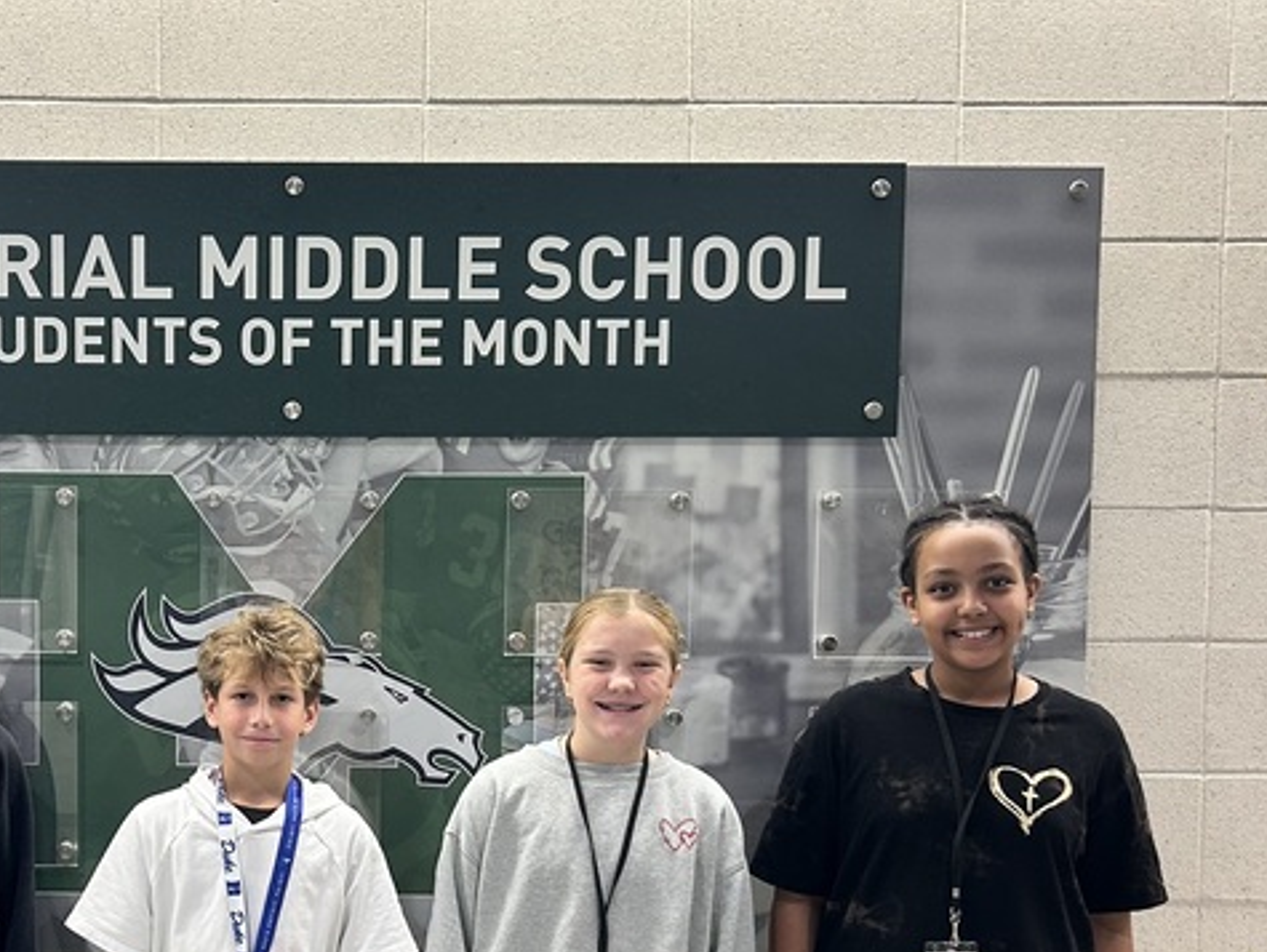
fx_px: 2051
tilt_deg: -2.7
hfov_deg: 33.4
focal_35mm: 56
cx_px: 267
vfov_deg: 25.8
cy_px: 715
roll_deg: -0.1
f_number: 1.5
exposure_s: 1/60
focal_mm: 5.7
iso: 100
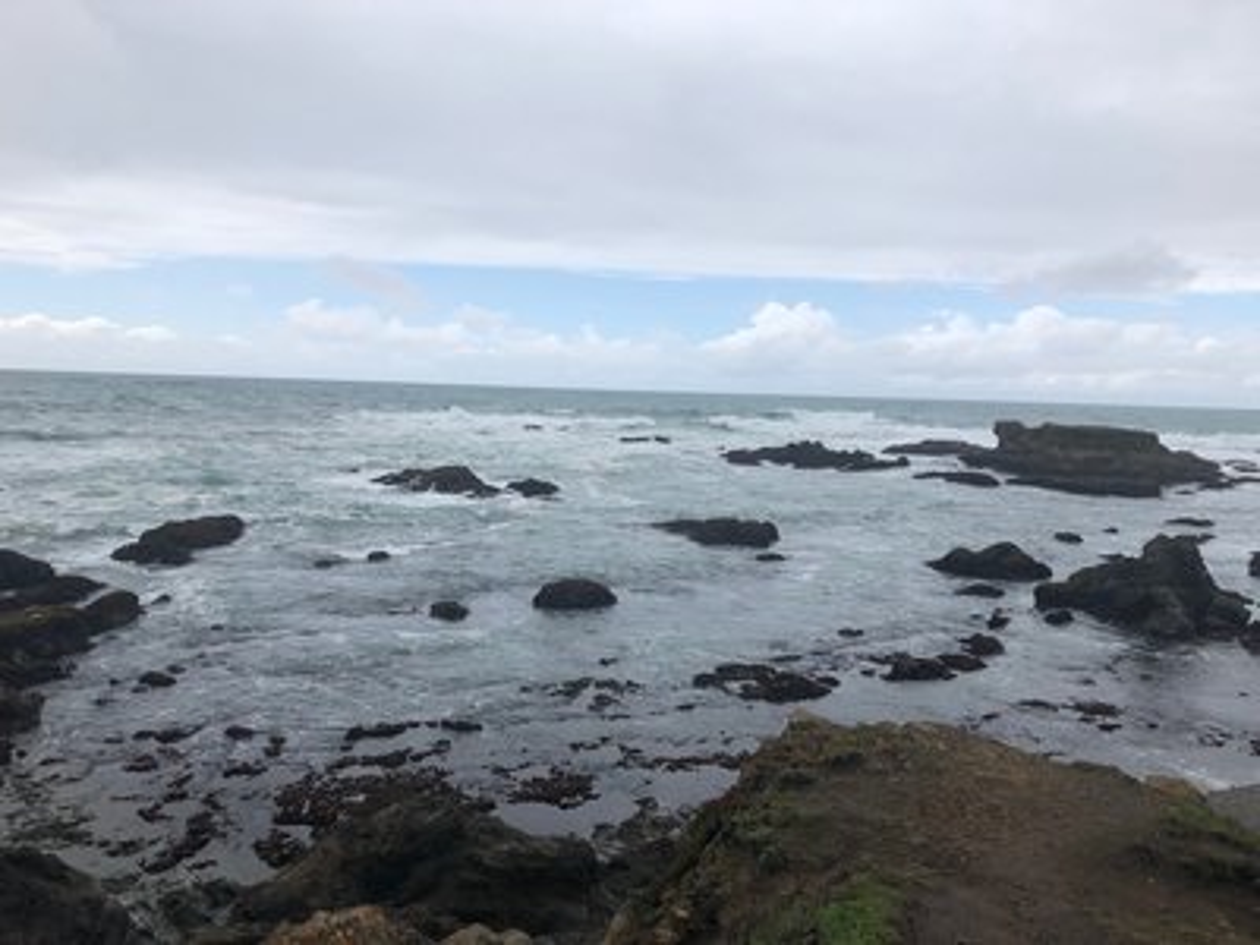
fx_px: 1019
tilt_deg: -5.1
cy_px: 472
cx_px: 630
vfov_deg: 49.7
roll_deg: -2.8
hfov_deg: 63.4
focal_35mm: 28
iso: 25
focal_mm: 3.99
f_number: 1.8
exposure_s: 1/2703
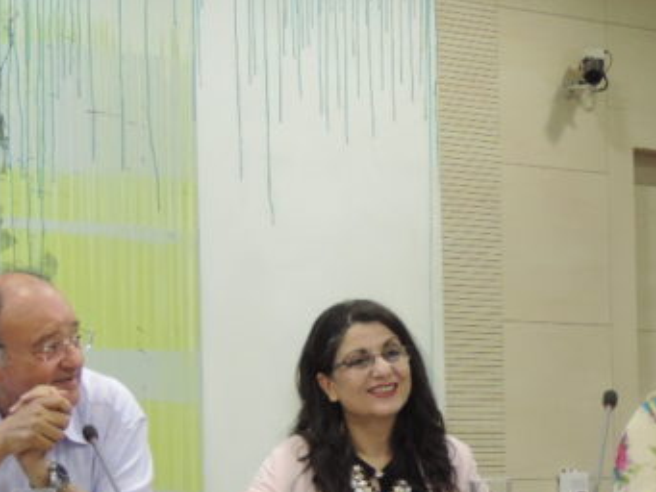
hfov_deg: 13.0
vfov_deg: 9.9
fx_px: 2844
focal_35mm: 150
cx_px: 691
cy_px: 429
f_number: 3.6
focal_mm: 8.9
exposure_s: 1/25
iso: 400
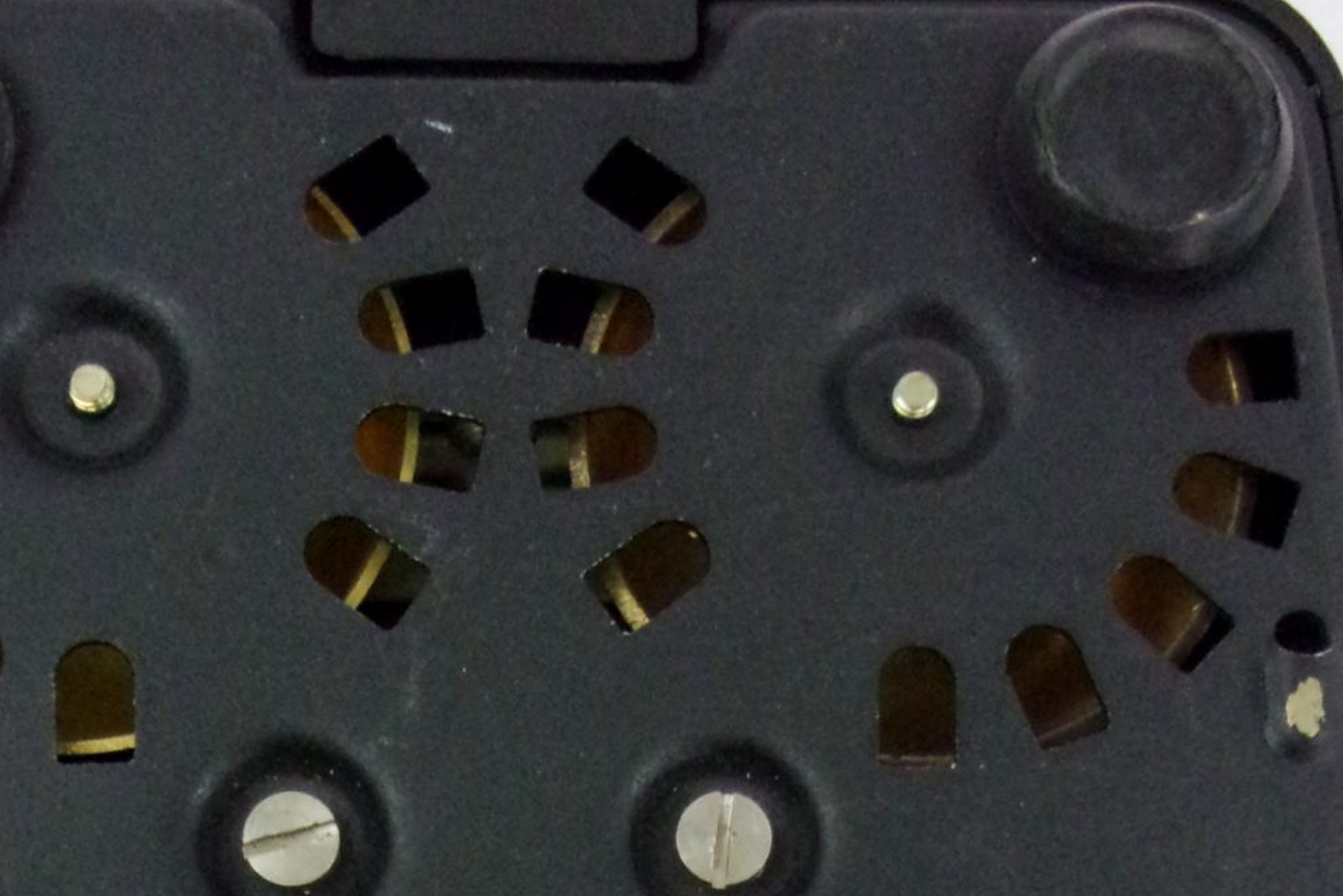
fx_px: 2798
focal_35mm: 75
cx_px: 499
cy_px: 1261
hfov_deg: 26.9
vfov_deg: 16.8
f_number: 3.9
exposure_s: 1/125
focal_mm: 5.1
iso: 365
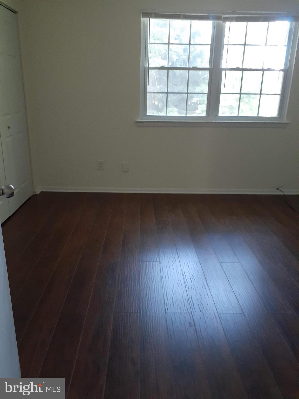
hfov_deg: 51.4
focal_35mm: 27
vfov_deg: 65.3
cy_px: 200
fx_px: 311
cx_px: 150
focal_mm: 3.6
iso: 400
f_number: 1.9
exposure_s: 1/24
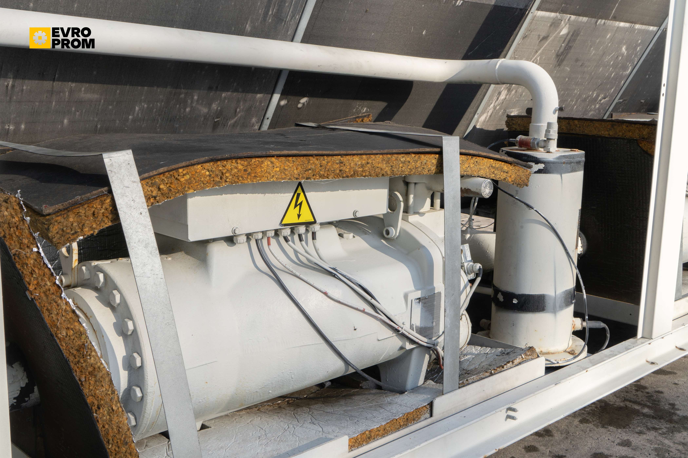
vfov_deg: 34.2
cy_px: 229
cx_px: 344
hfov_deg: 49.6
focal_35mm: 39
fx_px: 745
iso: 100
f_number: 18
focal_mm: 39
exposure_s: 1/80
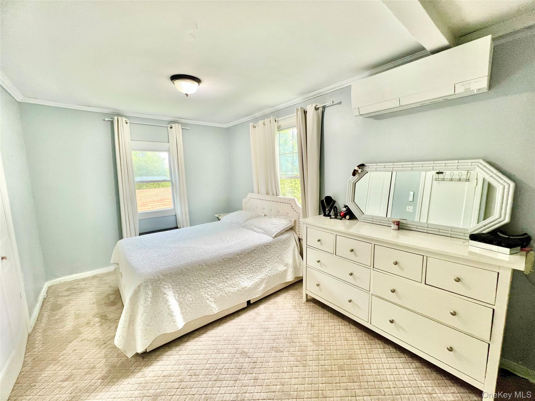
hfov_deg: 106.2
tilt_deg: -7.8
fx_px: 201
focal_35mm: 13
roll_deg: +2.0
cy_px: 200
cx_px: 268
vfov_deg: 89.9
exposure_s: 1/120
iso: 160
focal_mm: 1.57
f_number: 1.8
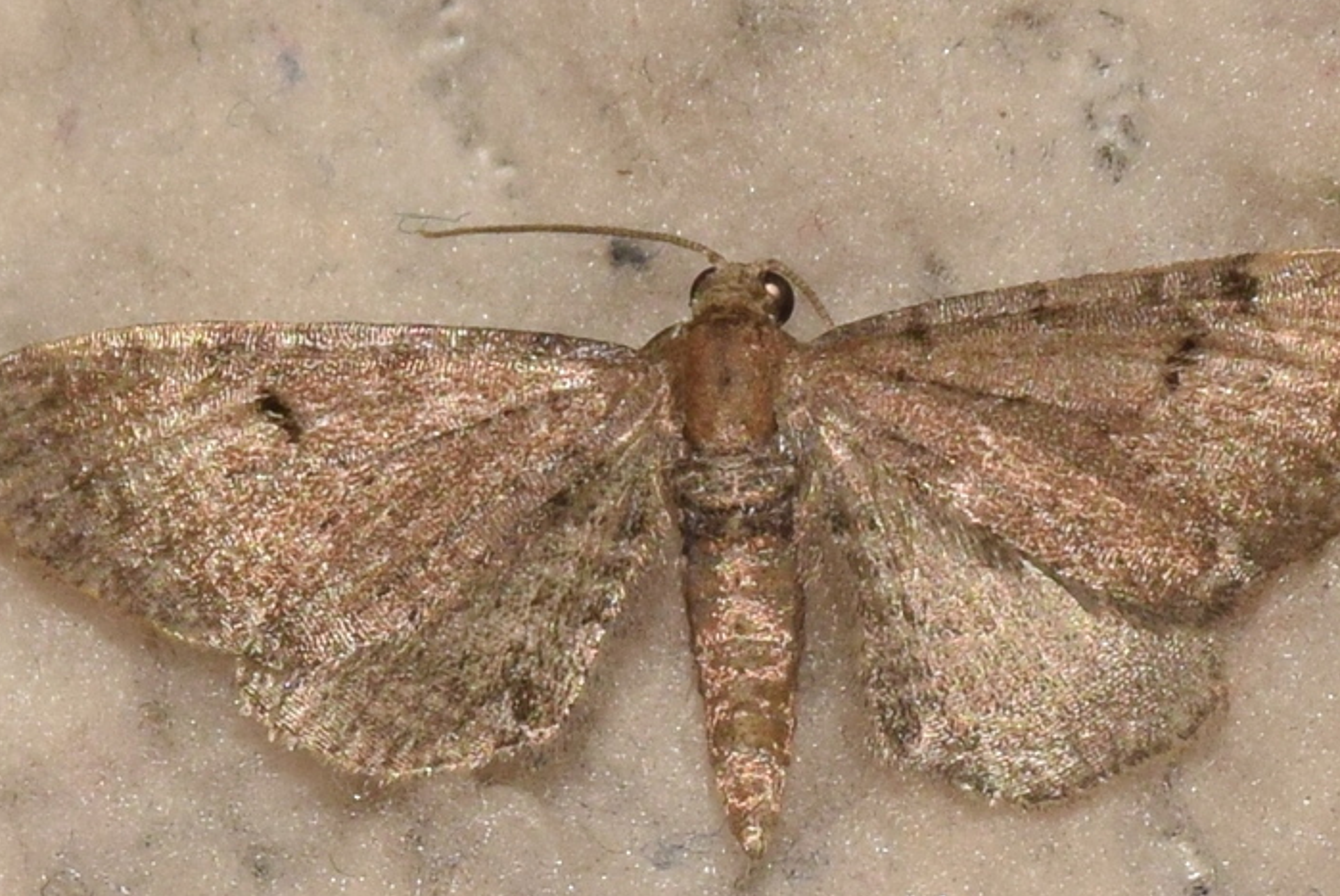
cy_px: 476
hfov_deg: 9.5
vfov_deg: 6.4
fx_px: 8033
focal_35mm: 216
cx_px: 724
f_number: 14
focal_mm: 105
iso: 400
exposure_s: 1/200
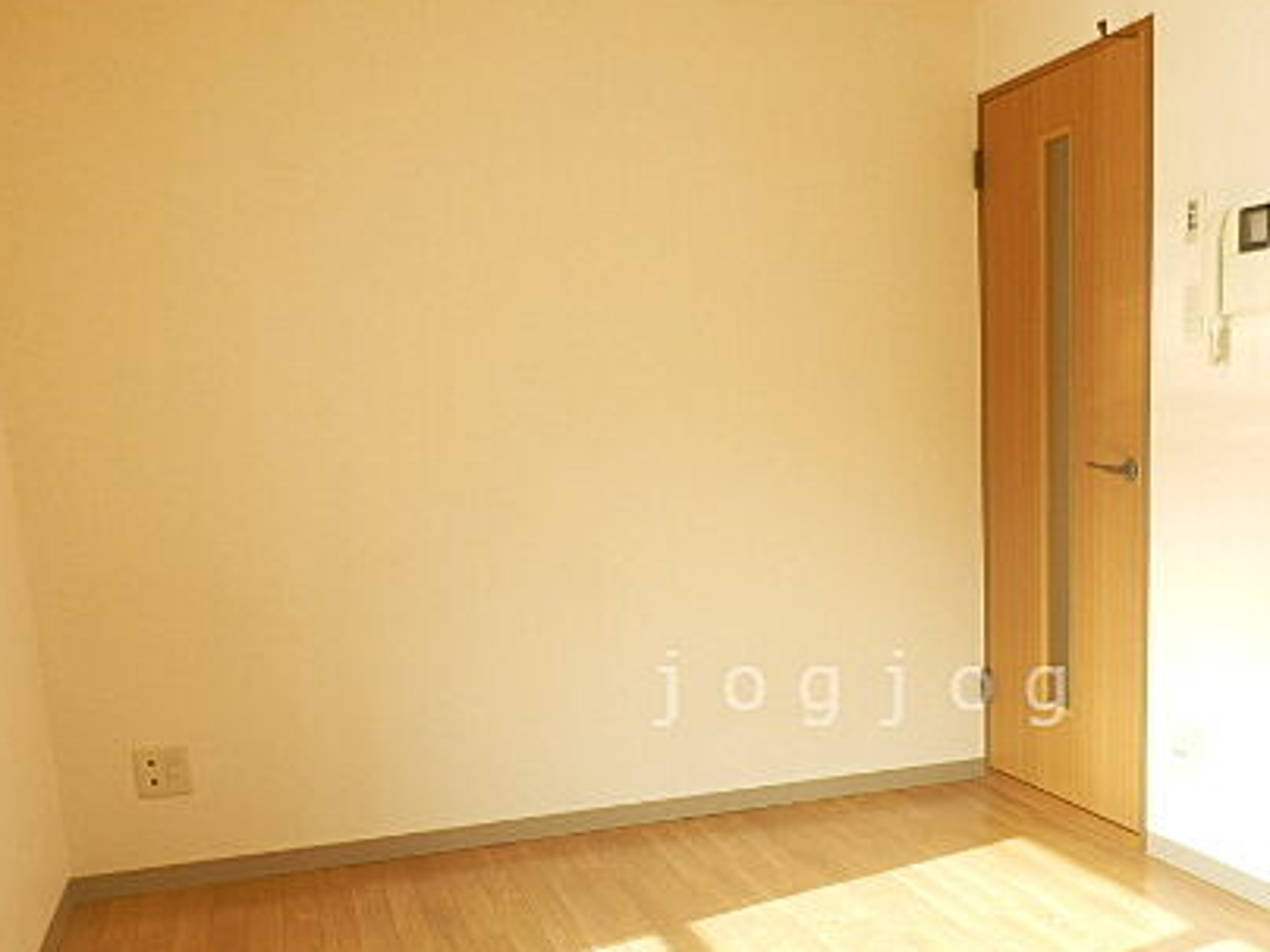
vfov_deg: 37.0
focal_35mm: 38
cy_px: 688
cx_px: 868
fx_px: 1394
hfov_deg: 48.0
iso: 80
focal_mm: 4.2
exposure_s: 1/40
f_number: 3
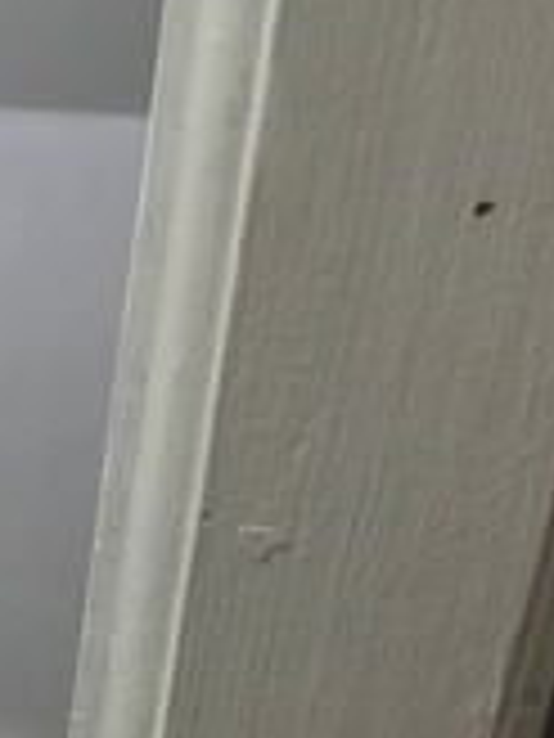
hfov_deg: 21.2
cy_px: 371
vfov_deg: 36.2
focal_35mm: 53
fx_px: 1131
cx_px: -365
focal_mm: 2.2
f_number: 1.9
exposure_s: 1/60
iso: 320
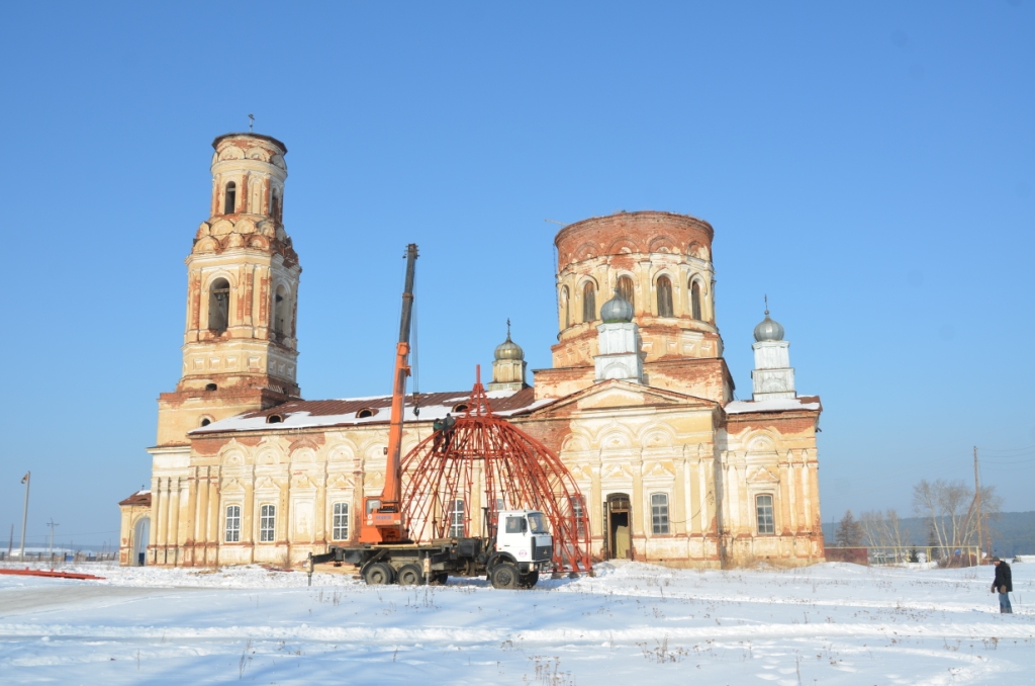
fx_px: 947
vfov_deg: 39.8
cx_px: 518
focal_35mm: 33
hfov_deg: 57.3
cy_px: 343
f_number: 9
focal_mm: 22
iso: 100
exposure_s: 1/320
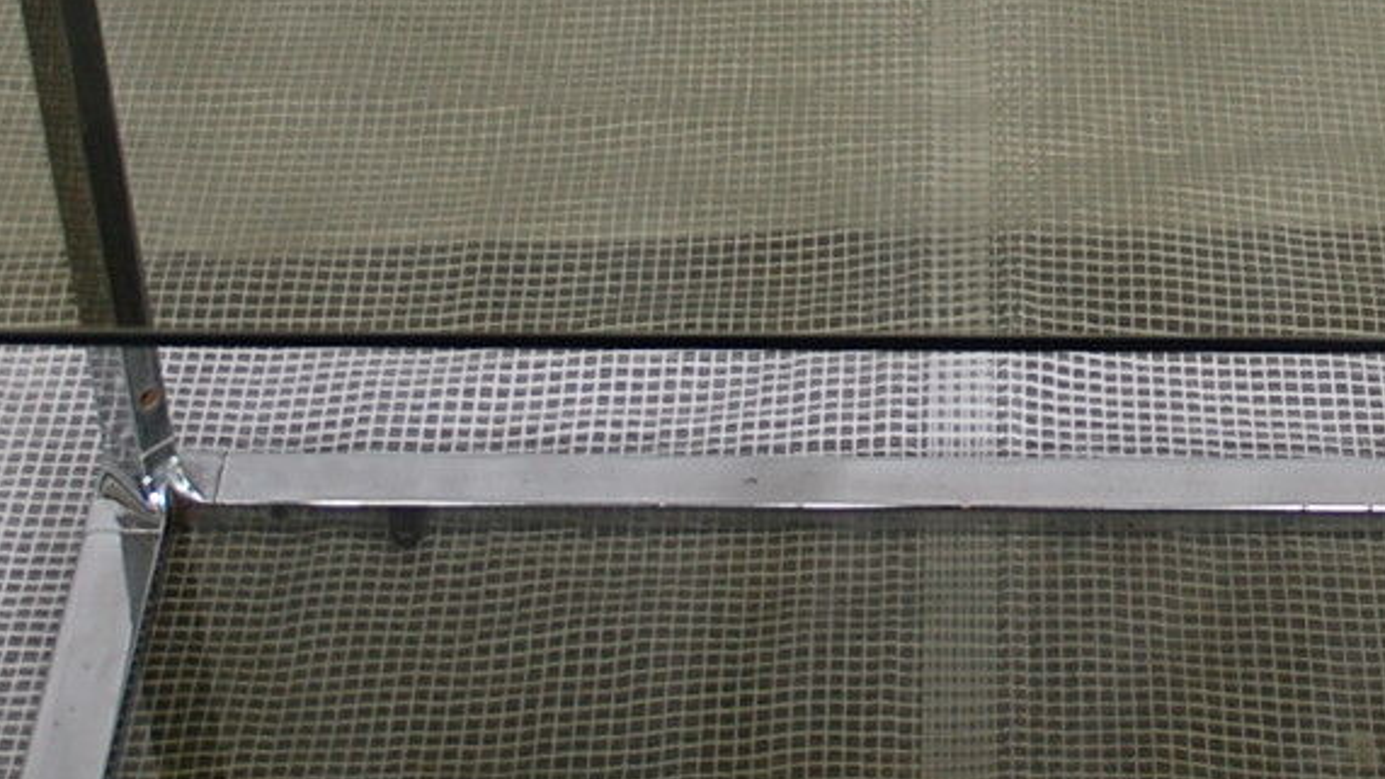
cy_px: -2
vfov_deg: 11.6
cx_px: 990
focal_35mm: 103
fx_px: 3796
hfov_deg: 20.6
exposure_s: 1/60
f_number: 3.8
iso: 400
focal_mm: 25
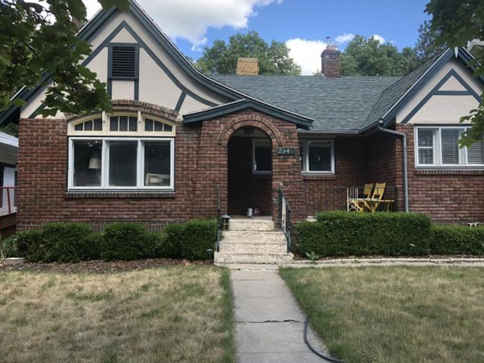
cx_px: 247
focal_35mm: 29
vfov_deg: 48.2
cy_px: 182
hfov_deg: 61.6
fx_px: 406
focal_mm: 4
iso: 20
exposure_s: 1/184
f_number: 1.8
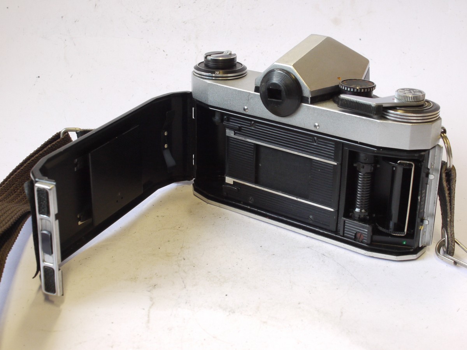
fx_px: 809
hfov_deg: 32.2
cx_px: 234
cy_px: 175
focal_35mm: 60
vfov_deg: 24.4
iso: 800
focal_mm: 30
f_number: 10
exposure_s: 1/40
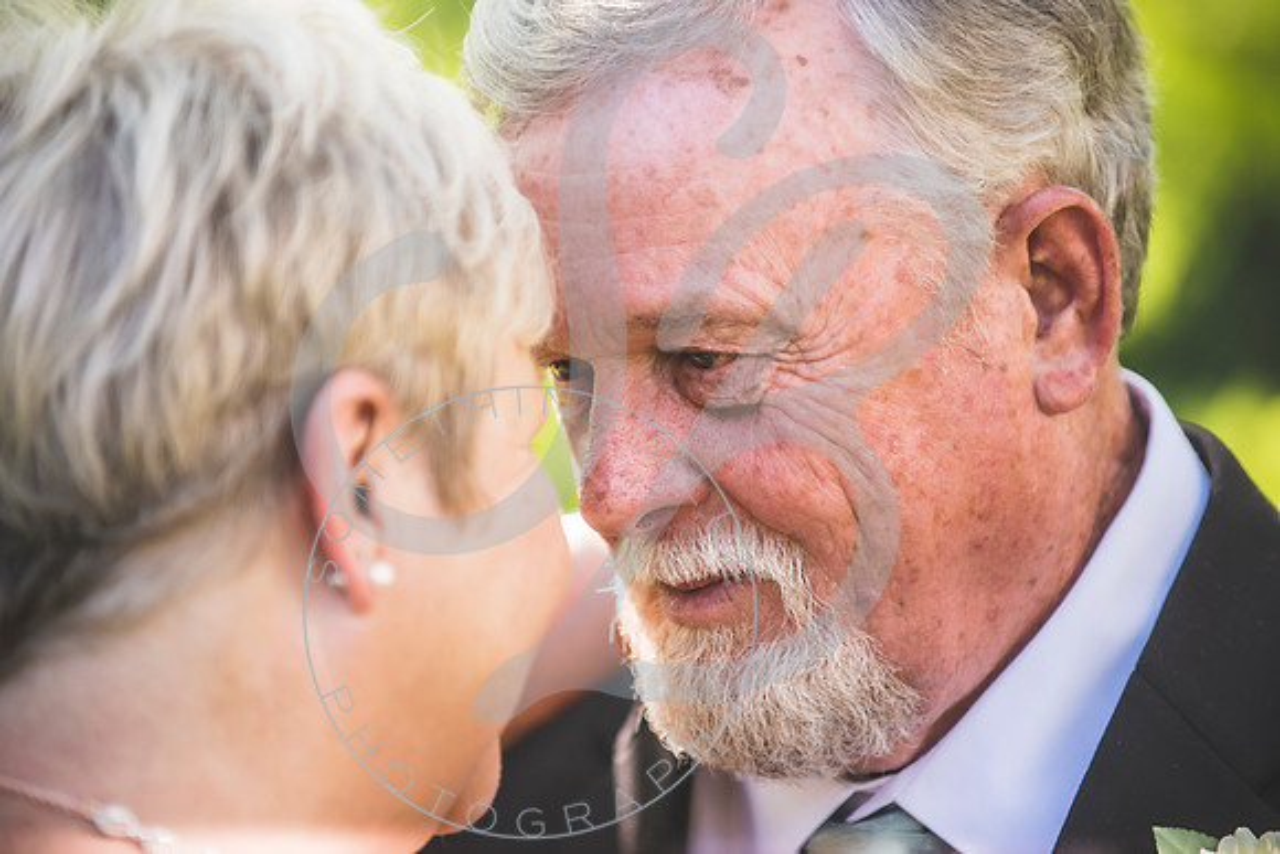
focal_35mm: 200
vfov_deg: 6.9
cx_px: 640
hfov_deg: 10.3
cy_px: 427
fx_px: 7112
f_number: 2.8
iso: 320
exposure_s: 1/500
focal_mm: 200
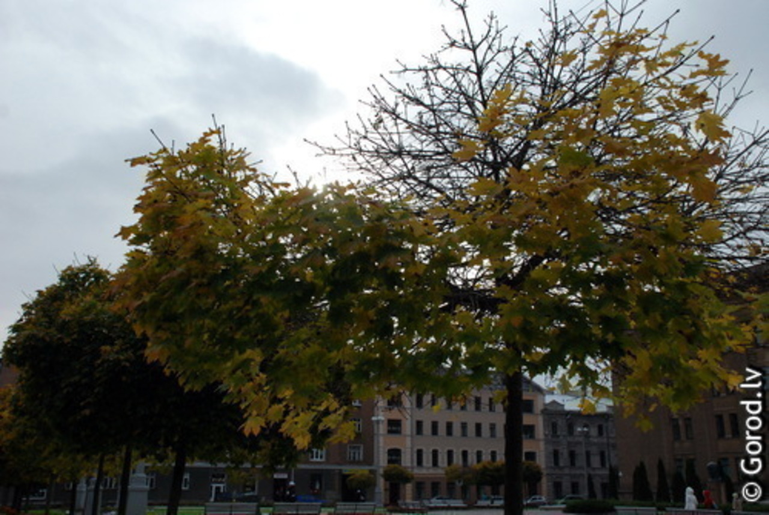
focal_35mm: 39
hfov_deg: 49.5
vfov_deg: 34.3
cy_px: 258
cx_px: 384
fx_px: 834
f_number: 5.6
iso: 500
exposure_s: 1/1500
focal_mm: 26
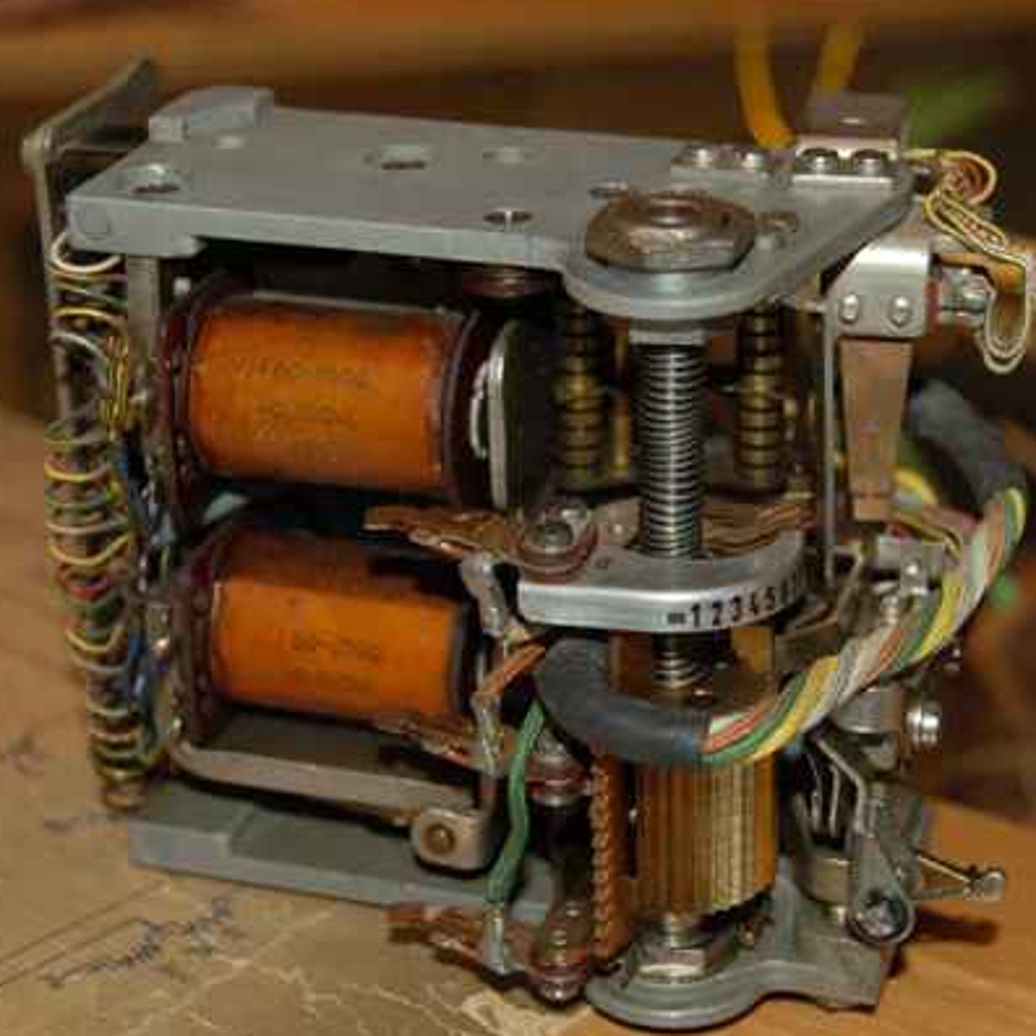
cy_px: 514
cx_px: 587
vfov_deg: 21.1
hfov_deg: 21.1
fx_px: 2777
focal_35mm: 82
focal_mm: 40
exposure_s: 1/60
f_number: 5
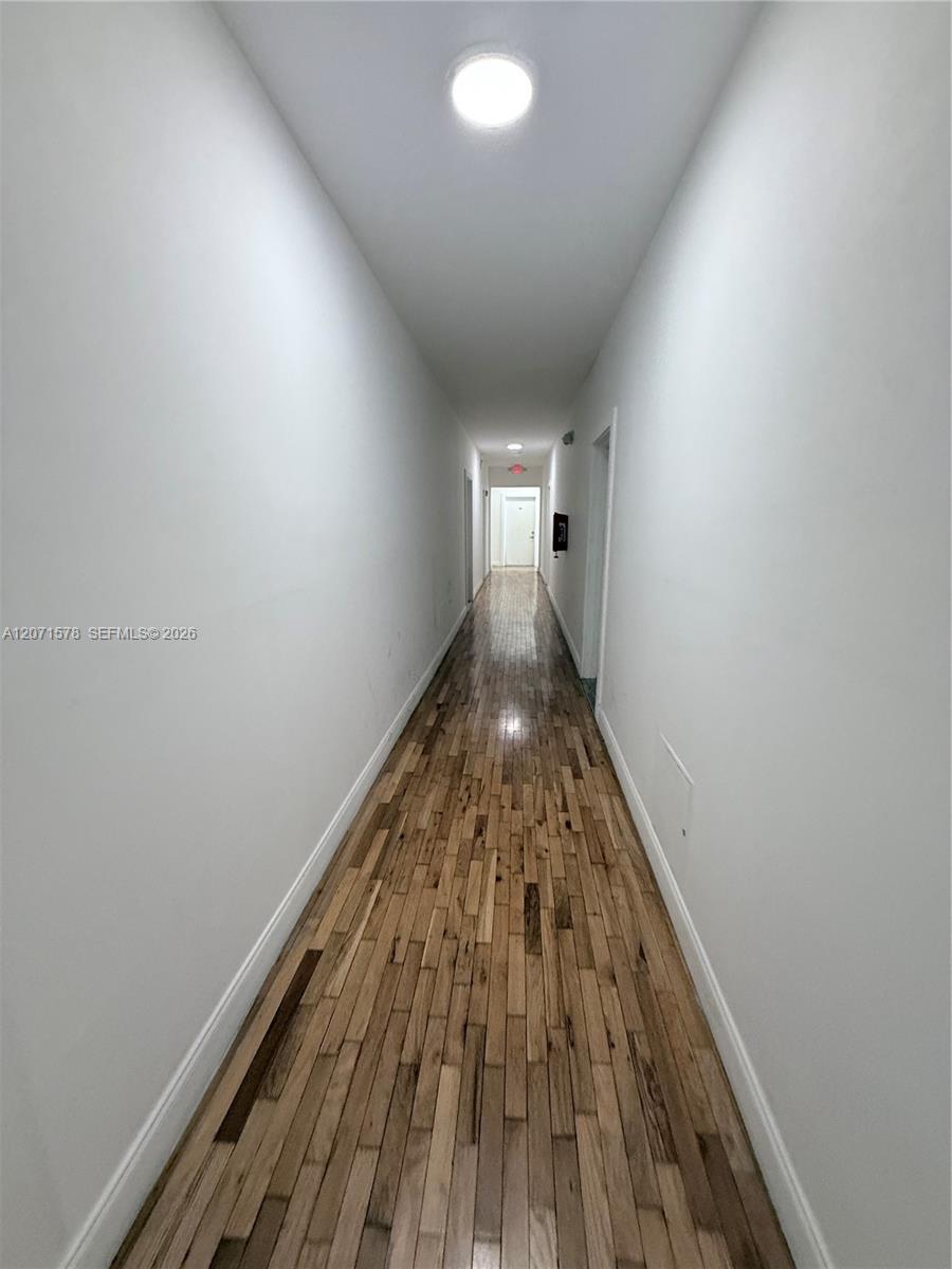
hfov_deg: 85.7
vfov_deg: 102.1
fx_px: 513
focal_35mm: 14
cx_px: 476
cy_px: 634
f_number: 2.2
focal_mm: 2.22
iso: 320
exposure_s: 1/99
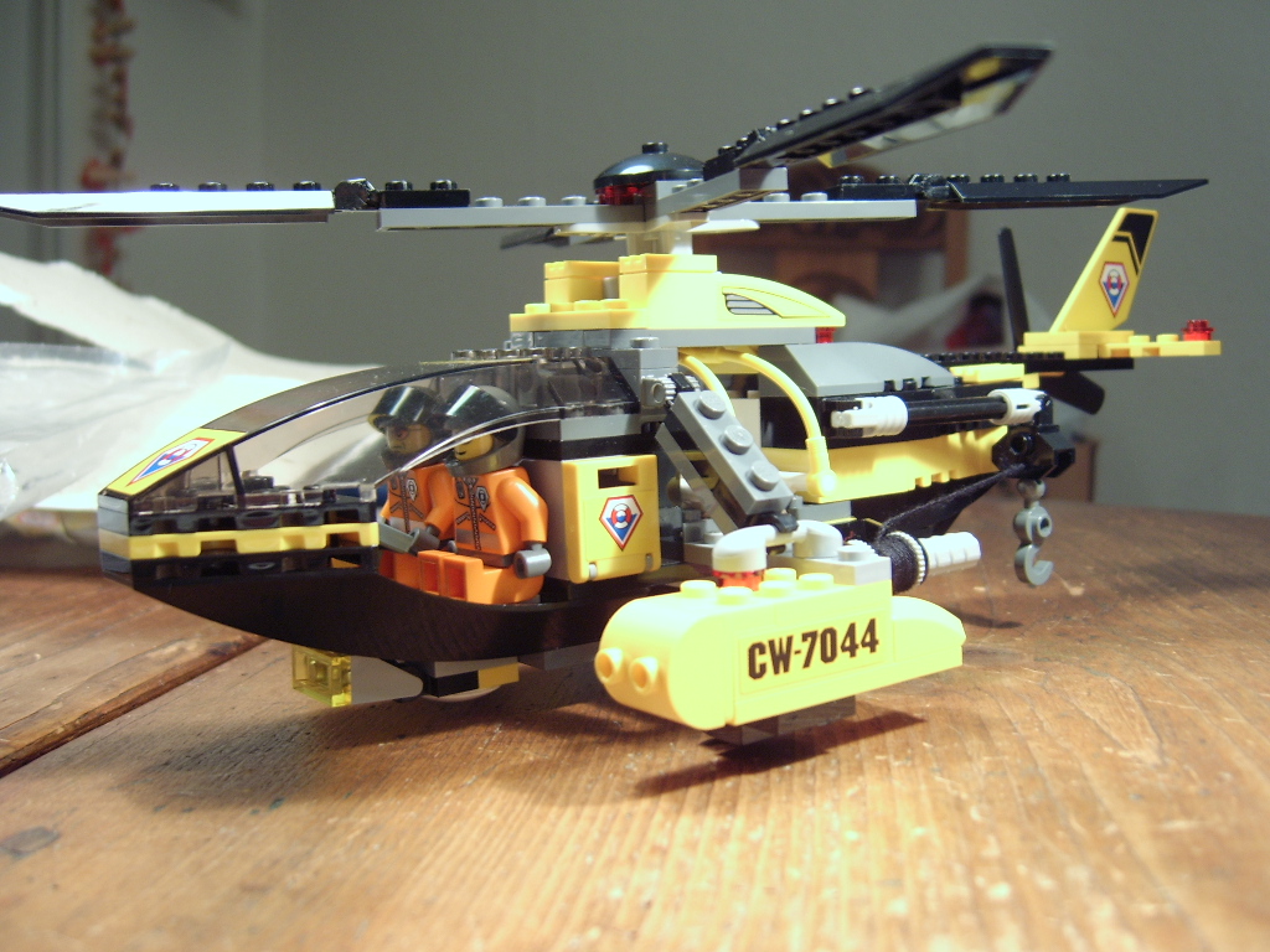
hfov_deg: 58.4
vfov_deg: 45.4
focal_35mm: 31
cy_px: 476
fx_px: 1137
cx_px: 635
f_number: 2.7
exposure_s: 1/6
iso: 100
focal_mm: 8.13
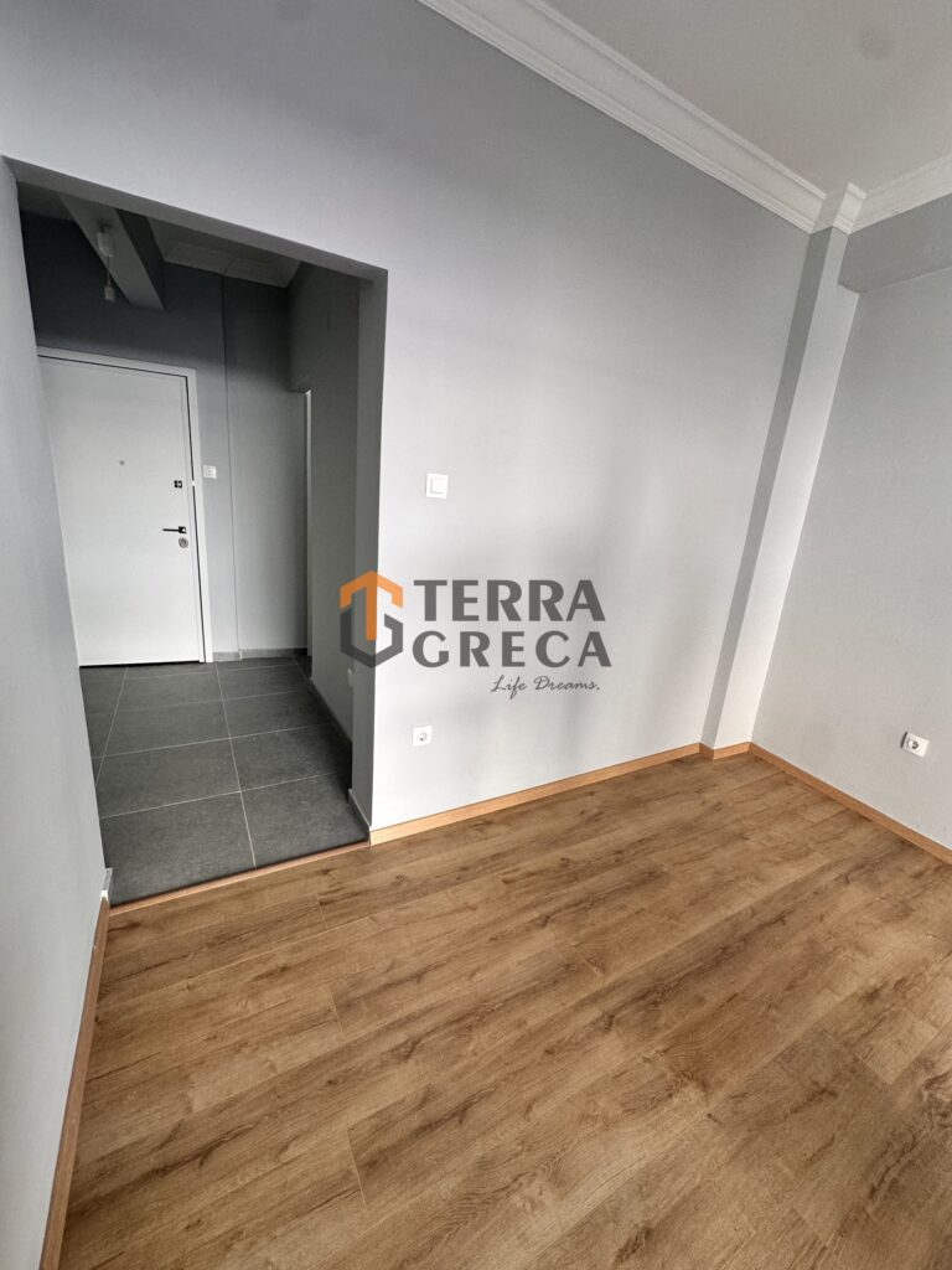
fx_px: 513
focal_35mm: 14
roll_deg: -5.0
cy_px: 635
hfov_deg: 85.7
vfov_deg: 102.1
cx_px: 476
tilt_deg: -15.2
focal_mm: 2.22
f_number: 2.2
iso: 100
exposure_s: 1/100
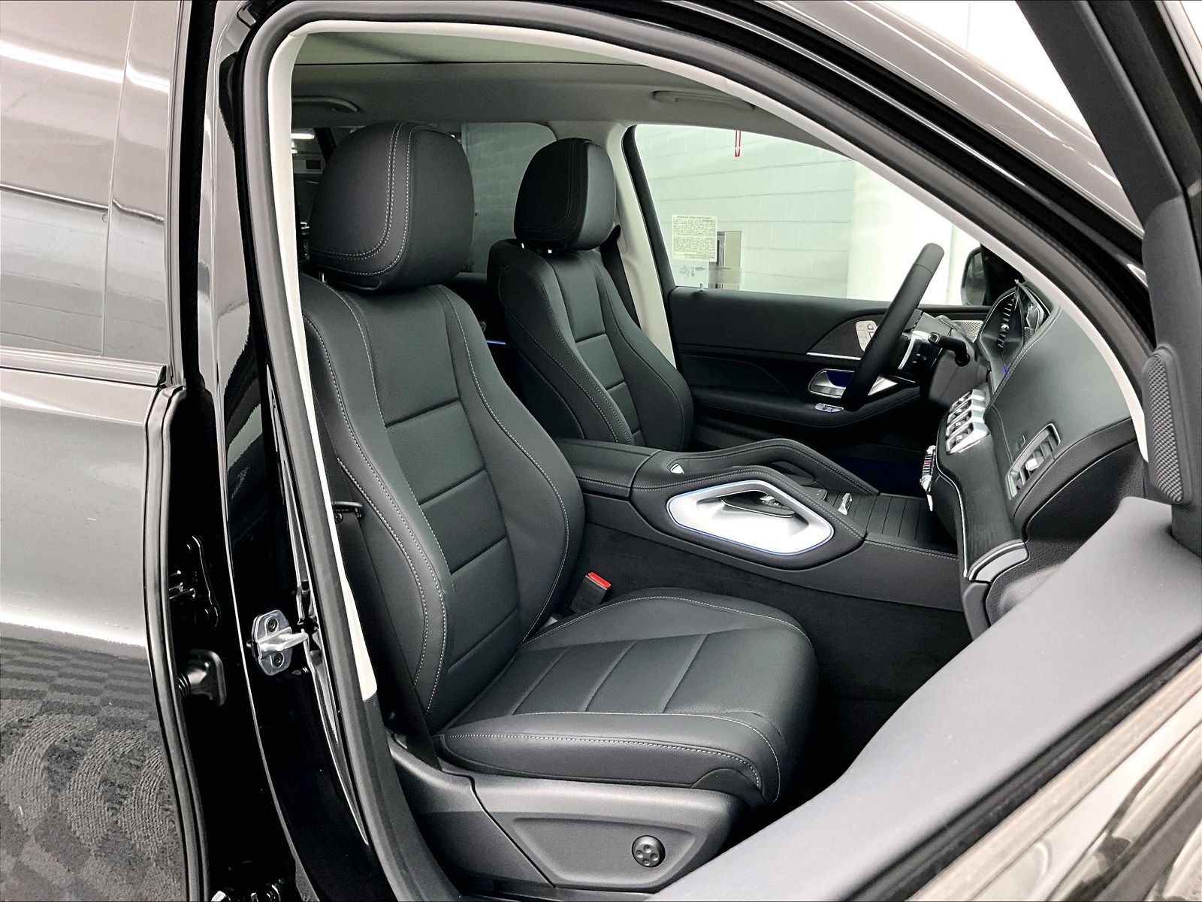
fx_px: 1007
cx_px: 601
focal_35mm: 29
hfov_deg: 61.7
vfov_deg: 48.2
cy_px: 451
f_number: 1.8
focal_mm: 3
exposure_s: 1/40
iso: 250
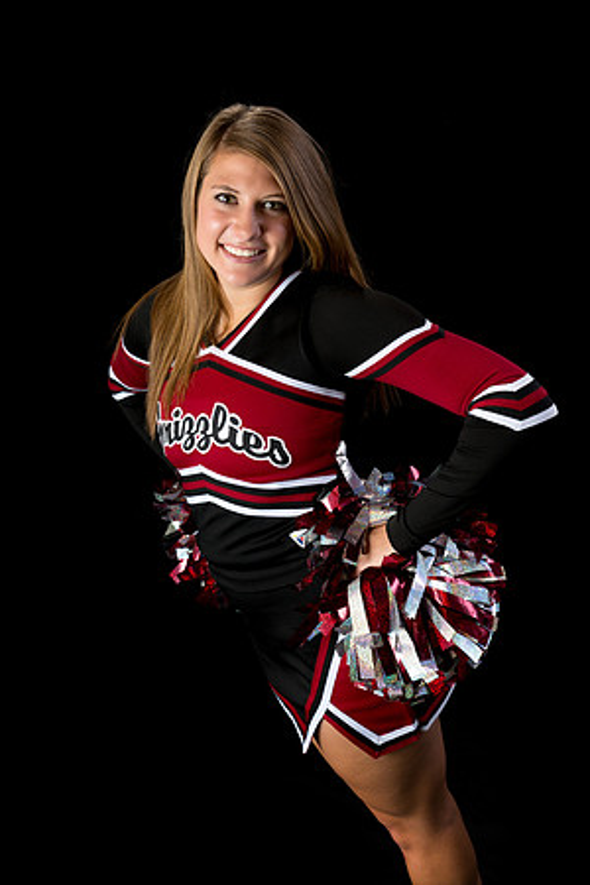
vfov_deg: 54.4
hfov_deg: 37.9
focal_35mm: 35
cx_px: 295
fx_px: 860
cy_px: 442
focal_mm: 35
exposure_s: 1/200
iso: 100
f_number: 7.1
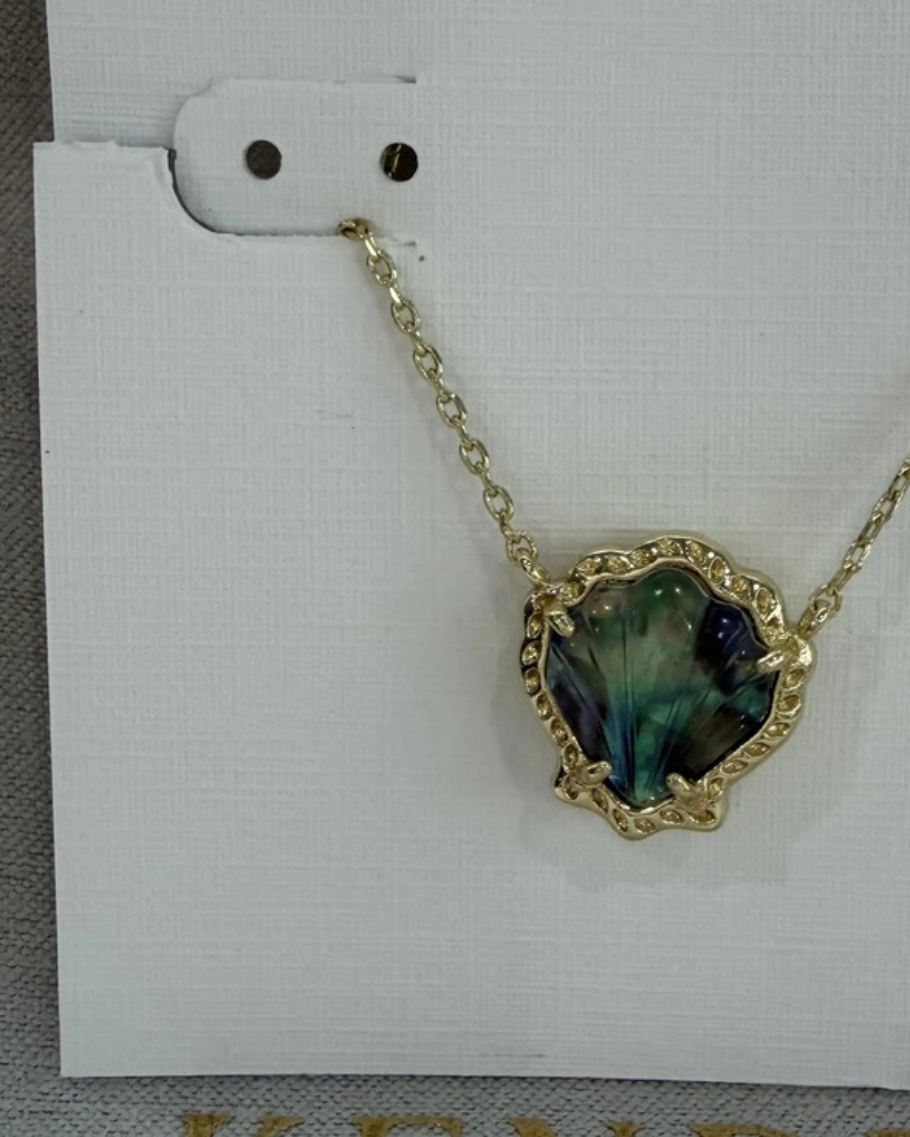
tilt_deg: -25.8
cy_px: 604
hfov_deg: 32.2
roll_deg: -0.4
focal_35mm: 46
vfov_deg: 40.3
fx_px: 1549
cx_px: 678
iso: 160
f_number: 2.2
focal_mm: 2.22
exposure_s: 1/121
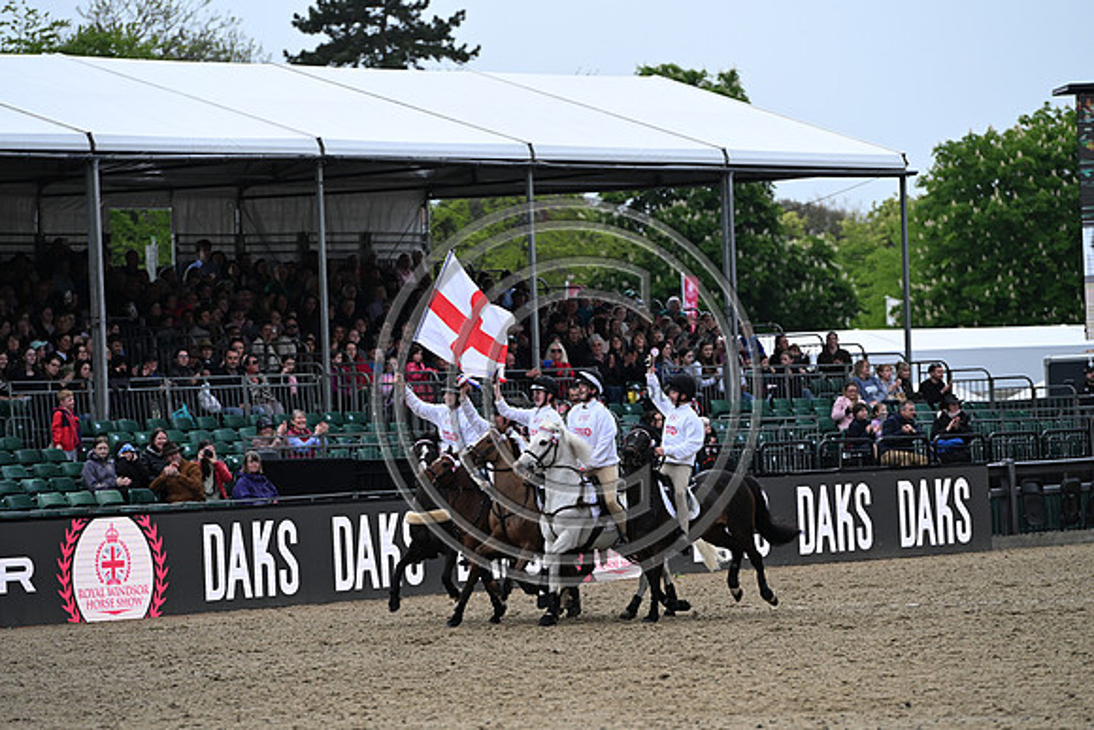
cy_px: 365
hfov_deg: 10.3
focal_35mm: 200
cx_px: 547
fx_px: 6079
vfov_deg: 6.9
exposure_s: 1/1000
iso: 1100
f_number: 5.6
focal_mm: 200
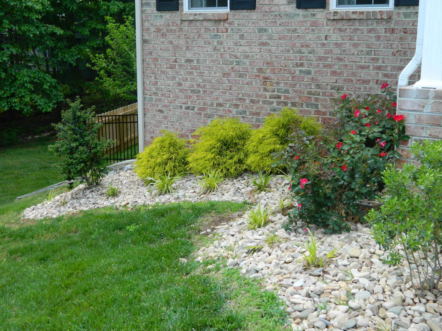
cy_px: 166
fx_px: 600
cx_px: 221
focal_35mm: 47
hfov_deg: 40.4
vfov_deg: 30.9
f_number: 3.6
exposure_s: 1/160
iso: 80
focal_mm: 8.4
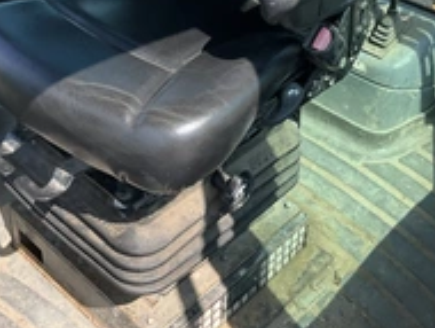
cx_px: 176
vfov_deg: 23.1
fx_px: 768
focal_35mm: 61
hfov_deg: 31.6
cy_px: 0
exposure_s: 1/545
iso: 25
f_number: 1.8
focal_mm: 3
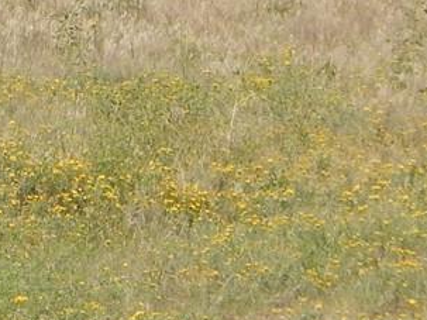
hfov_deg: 4.0
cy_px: -486
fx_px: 6054
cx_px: -465
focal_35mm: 491
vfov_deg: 3.0
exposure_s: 1/1250
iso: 125
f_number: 4.4
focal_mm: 16.6
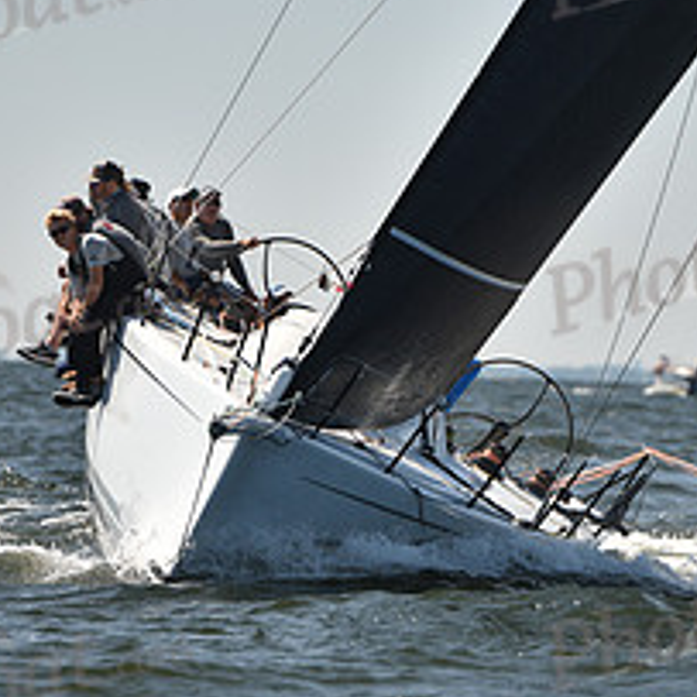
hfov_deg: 3.6
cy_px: 472
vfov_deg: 3.6
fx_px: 11048
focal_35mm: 485
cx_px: 371
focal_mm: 200
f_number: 4
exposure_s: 1/1000
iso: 250
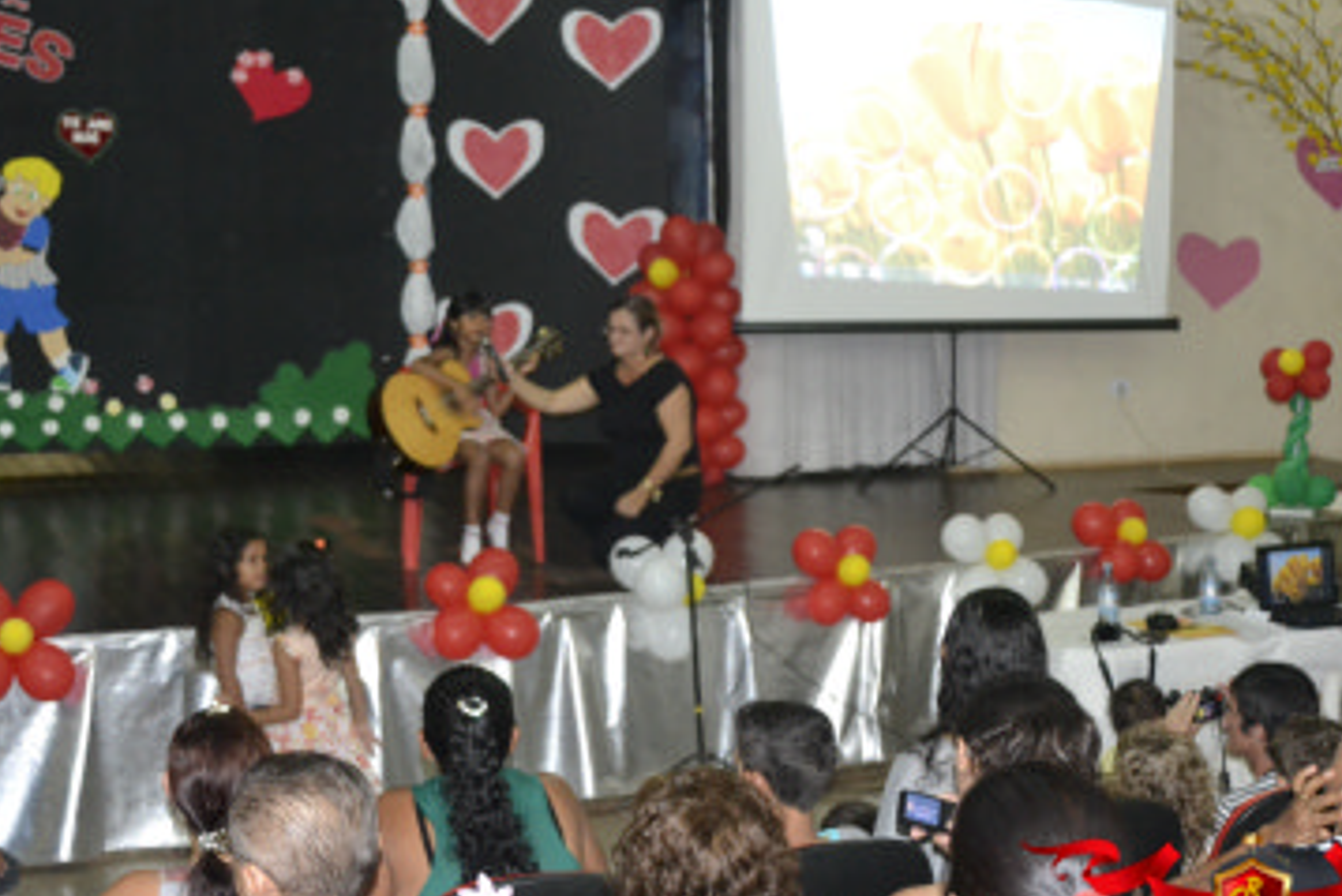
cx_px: 611
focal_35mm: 67
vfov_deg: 20.3
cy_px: 467
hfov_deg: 30.1
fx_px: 2498
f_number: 4.2
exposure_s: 1/60
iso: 3200
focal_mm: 32
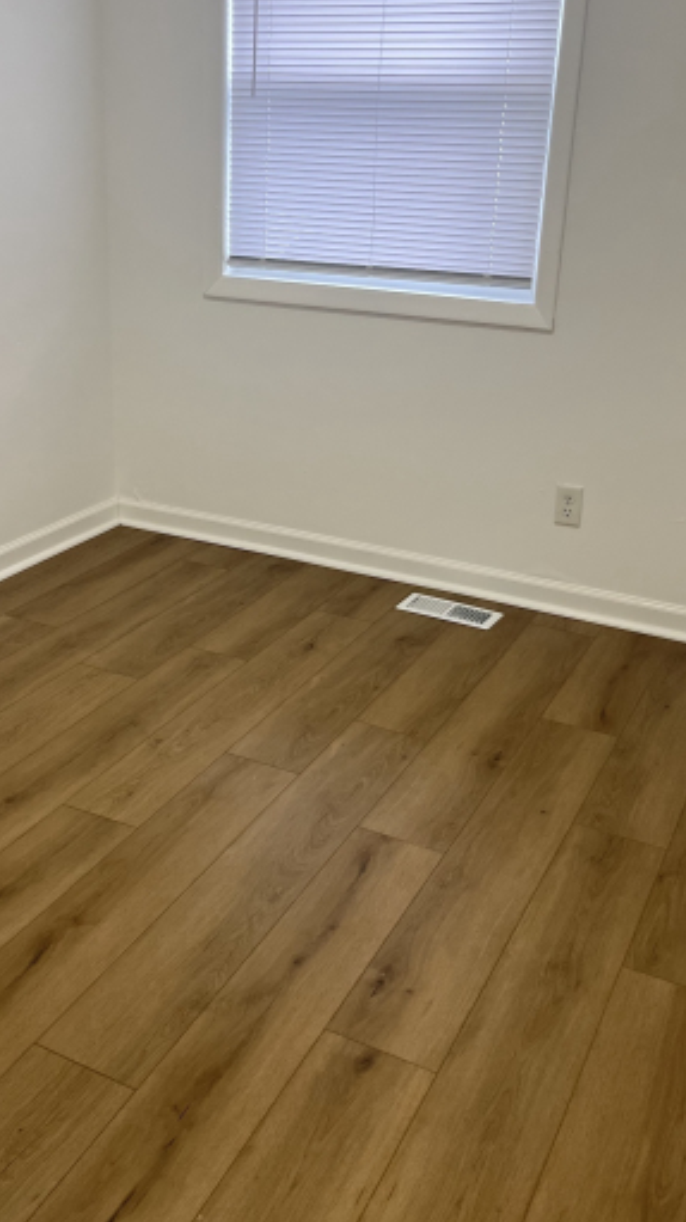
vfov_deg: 54.0
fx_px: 1198
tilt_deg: -20.5
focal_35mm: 37
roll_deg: +0.2
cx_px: 268
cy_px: 568
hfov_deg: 31.8
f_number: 1.6
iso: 100
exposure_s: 1/120
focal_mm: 5.1
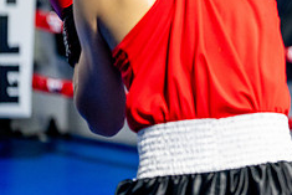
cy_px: -24
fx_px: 1623
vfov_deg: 6.8
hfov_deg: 10.1
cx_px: 339
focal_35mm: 200
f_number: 2
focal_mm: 81
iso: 4000
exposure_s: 1/1000
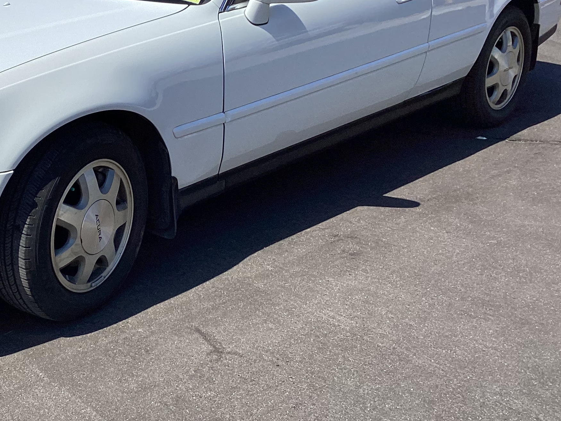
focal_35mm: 58
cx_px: 133
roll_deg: +0.2
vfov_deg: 25.2
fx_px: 940
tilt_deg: -19.7
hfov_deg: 32.5
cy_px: 172
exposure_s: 1/1942
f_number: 2.4
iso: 25
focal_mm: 3.3
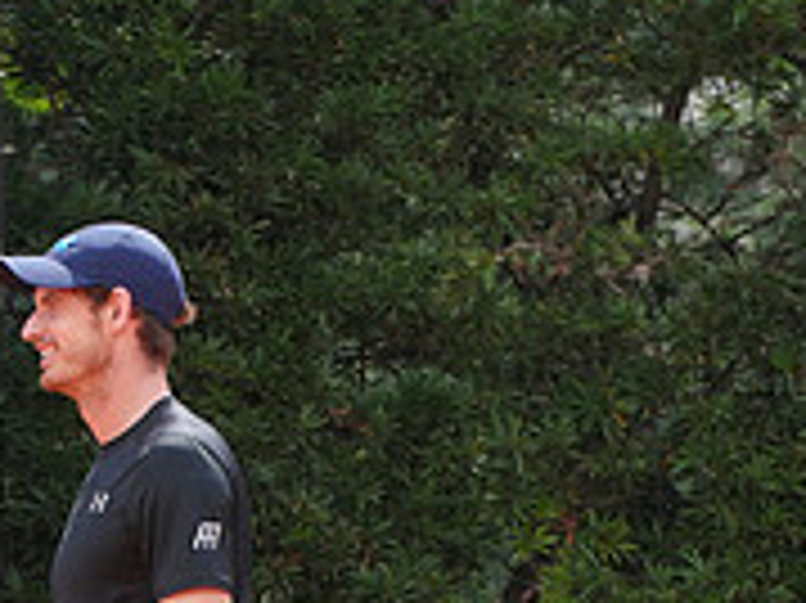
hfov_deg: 2.4
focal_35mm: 831
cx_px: -23
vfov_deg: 1.8
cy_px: 839
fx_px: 19336
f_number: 3.5
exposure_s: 1/1600
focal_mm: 128
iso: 400
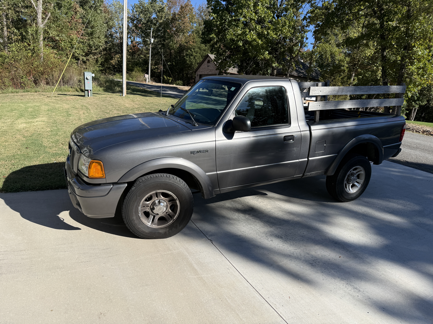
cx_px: 216
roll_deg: -4.9
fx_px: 300
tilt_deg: -10.9
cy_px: 162
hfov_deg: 71.6
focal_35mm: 24
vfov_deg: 56.8
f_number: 1.78
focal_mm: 6.76
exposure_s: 1/3759
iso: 80
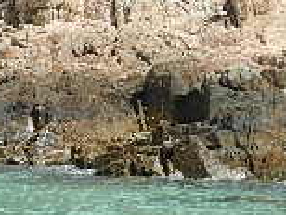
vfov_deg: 3.9
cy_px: -120
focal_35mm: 377
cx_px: 331
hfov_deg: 5.2
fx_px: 3120
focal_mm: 16.3
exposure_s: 1/800
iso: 160
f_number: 4.9
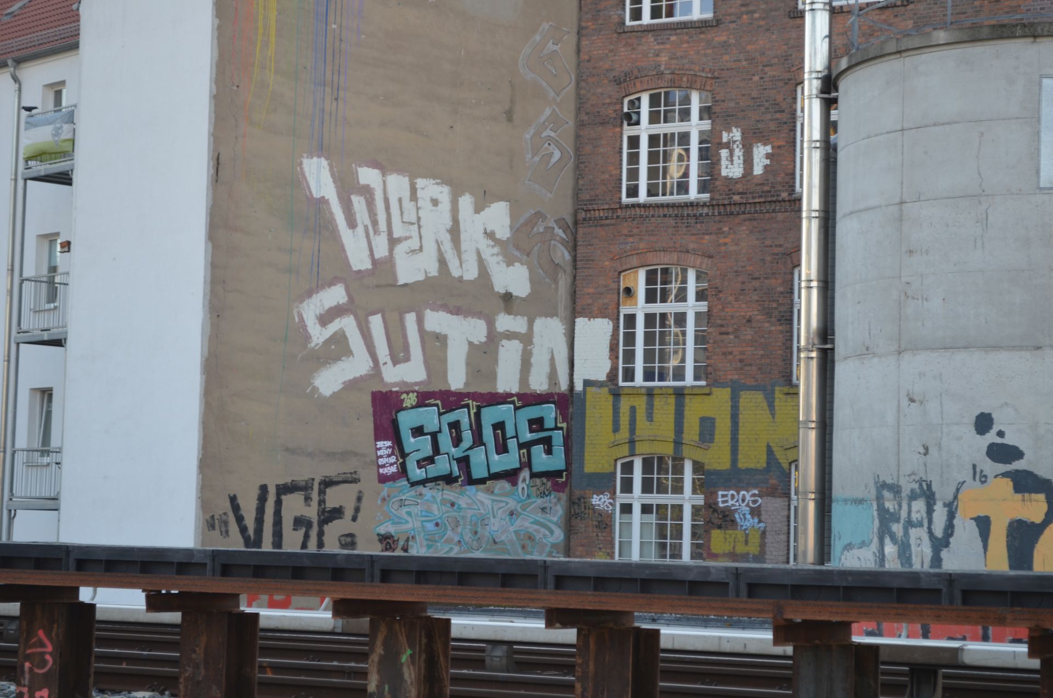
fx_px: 2408
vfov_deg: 16.5
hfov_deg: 24.7
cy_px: 349
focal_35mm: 82
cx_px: 526
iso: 200
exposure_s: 1/125
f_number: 5.6
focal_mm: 55
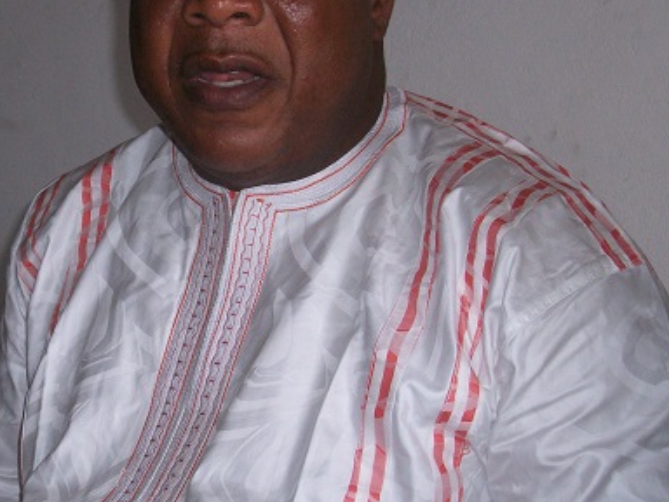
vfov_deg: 17.4
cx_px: 179
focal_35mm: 85
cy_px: 221
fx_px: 1643
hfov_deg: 22.8
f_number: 3.6
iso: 150
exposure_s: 1/63.2
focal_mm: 8.8
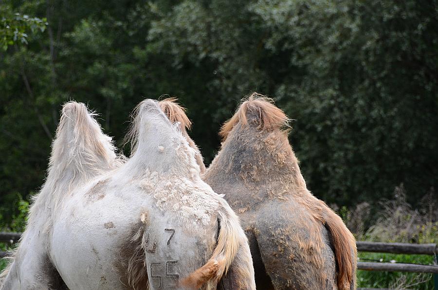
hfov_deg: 6.9
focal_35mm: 300
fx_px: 3642
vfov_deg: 4.6
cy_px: 145
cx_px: 219
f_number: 8
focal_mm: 200
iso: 250
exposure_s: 1/50
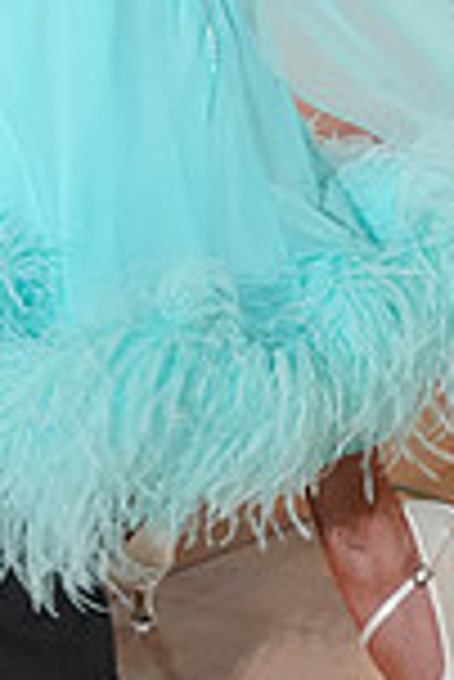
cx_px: 97
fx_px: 3548
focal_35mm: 188
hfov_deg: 7.3
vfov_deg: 10.7
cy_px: -171
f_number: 5.6
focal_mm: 49
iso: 5000
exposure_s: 1/400
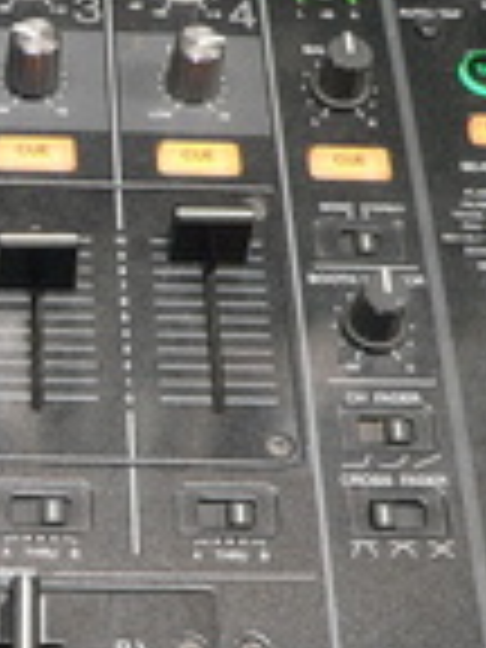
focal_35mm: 95
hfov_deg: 15.2
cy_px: 223
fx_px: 1778
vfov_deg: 20.6
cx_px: -40
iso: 200
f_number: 2.8
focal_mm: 6
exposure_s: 1/10
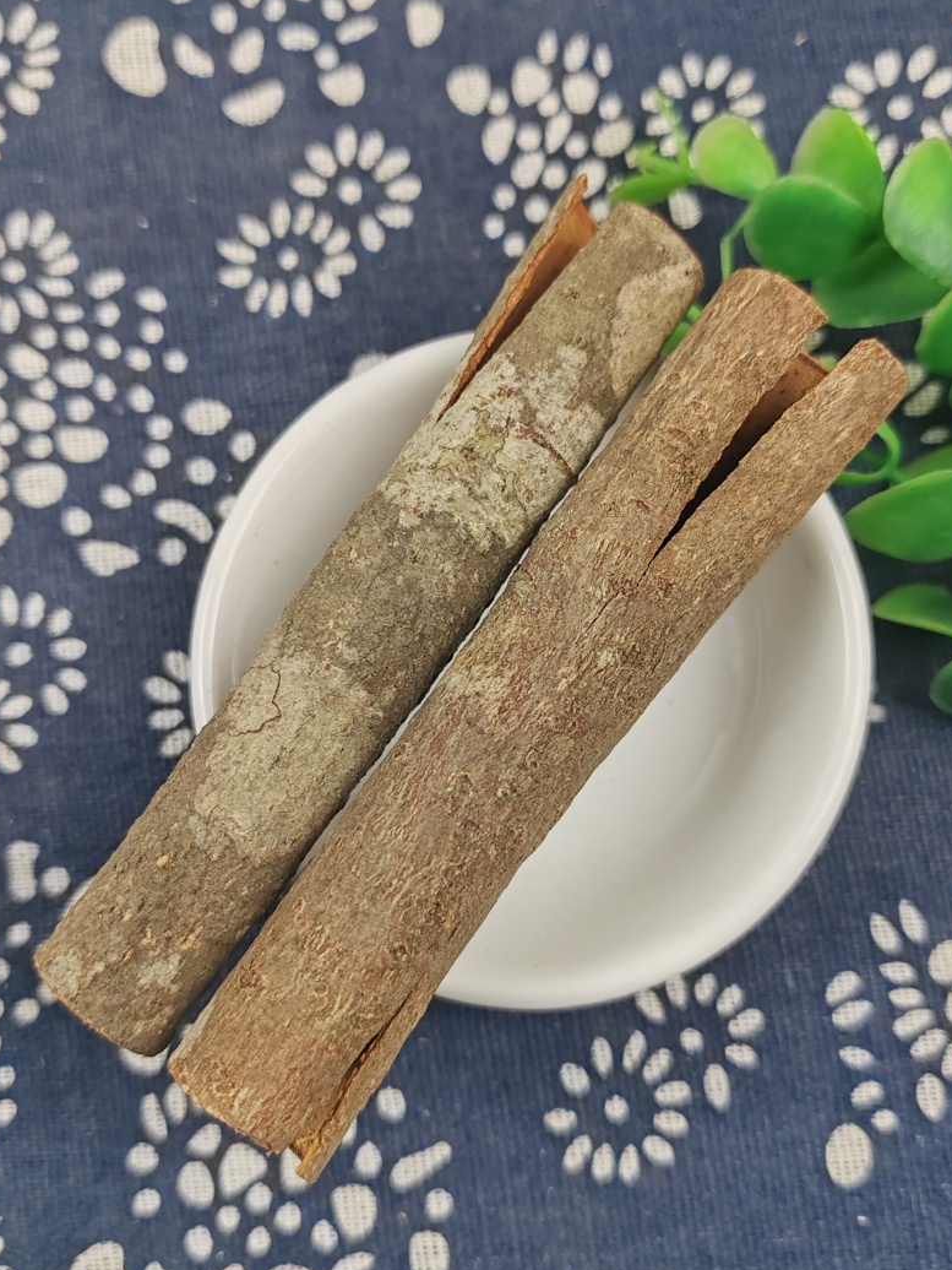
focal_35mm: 34
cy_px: 644
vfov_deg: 54.0
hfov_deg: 41.8
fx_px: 1247
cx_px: 479
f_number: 1.8
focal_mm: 6.14
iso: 500
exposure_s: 1/100
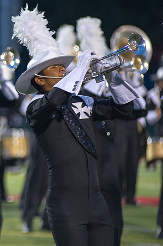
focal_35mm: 408
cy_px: 113
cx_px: -84
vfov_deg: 5.1
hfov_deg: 3.4
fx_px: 2774
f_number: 2.8
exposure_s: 1/160
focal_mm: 200
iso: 2800
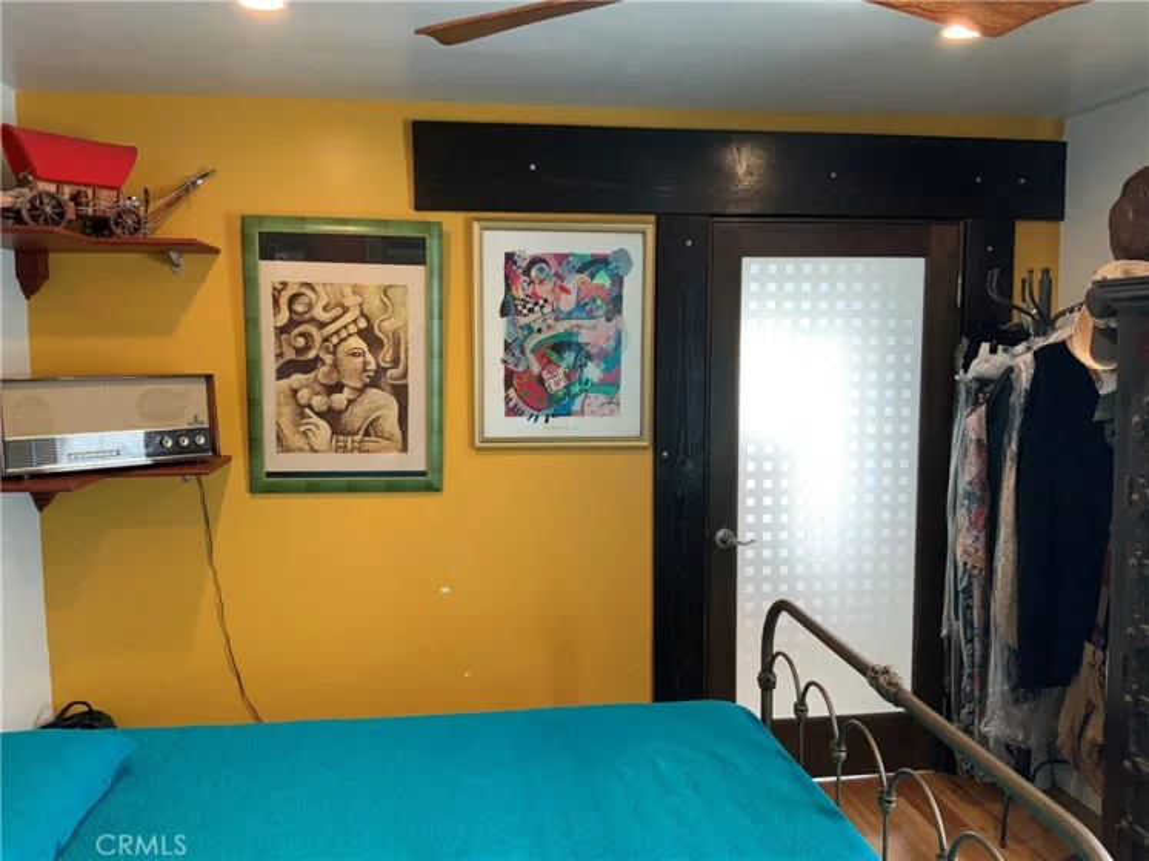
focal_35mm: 29
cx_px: 574
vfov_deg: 48.2
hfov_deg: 61.7
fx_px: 962
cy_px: 430
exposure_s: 1/60
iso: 80
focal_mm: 3
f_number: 1.8
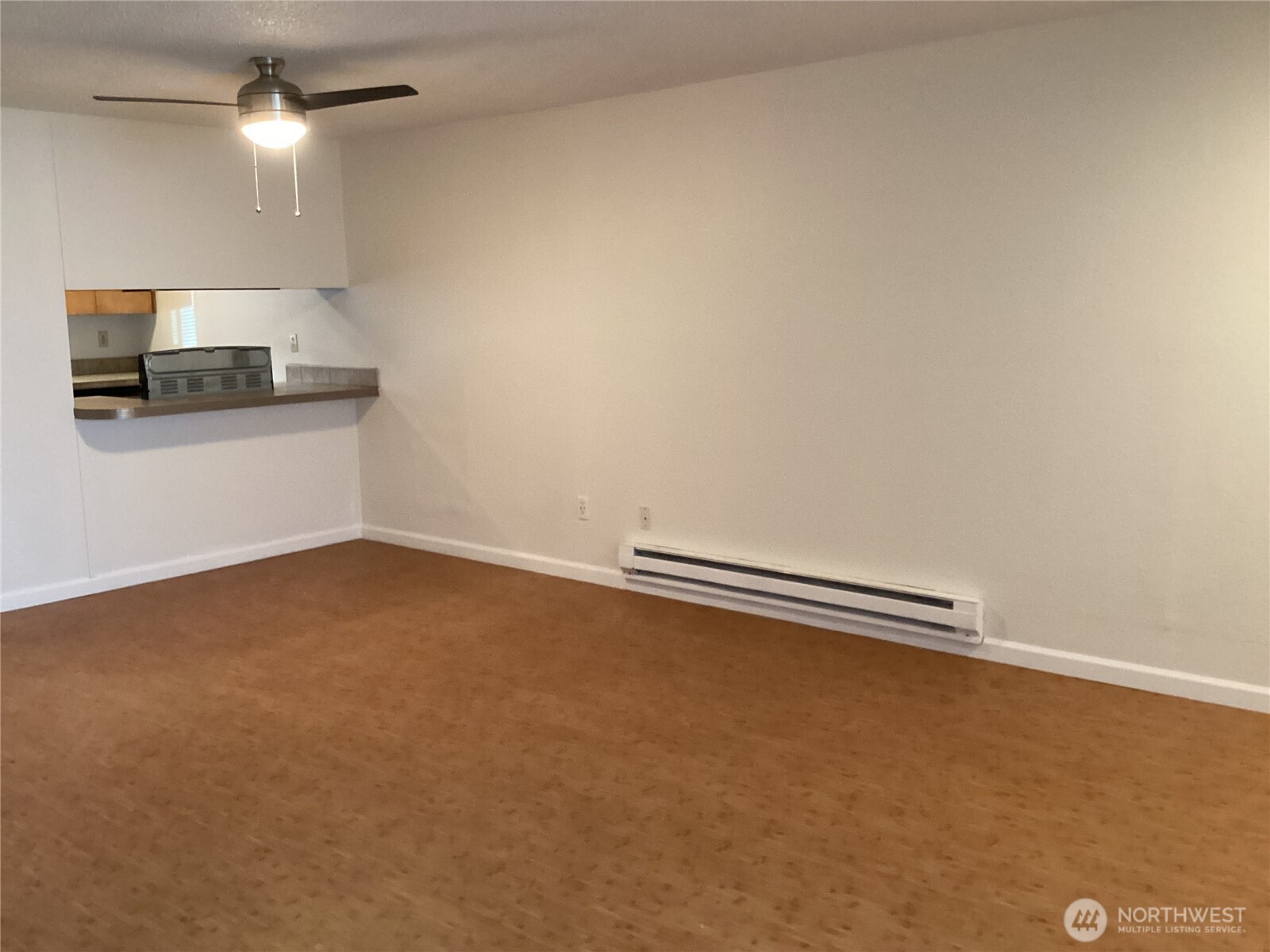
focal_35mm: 31
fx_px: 1137
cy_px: 476
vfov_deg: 45.4
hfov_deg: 58.4
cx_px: 635
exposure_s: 1/40
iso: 320
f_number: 2.4
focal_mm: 3.3
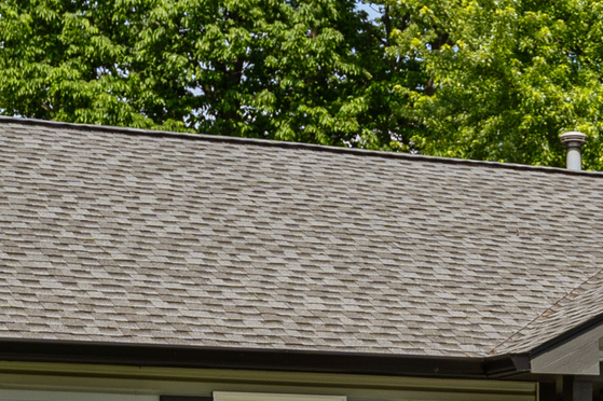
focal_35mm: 132
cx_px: 580
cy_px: 567
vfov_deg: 10.1
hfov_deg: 15.3
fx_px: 2210
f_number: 6.3
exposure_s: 1/320
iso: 100
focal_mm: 24
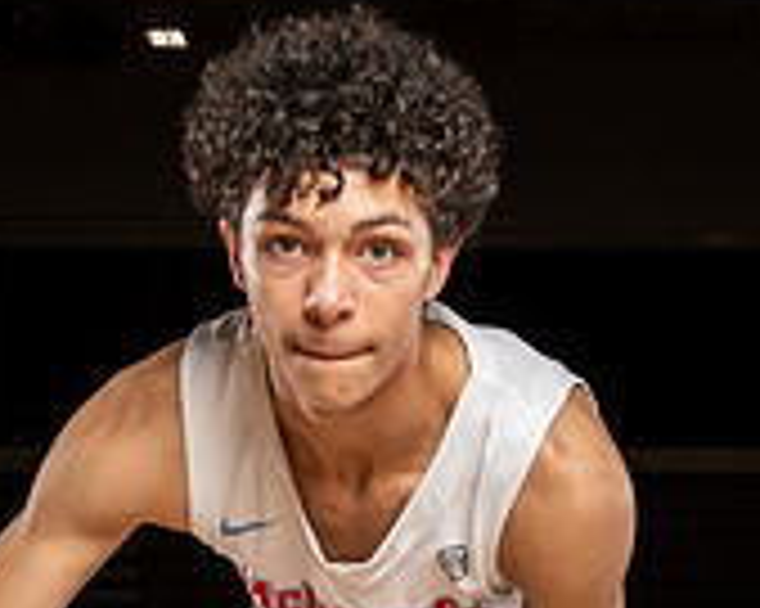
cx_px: 531
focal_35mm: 150
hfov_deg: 12.8
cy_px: 1008
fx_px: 3372
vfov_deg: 9.9
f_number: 11
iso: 200
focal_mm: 29
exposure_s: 1/200
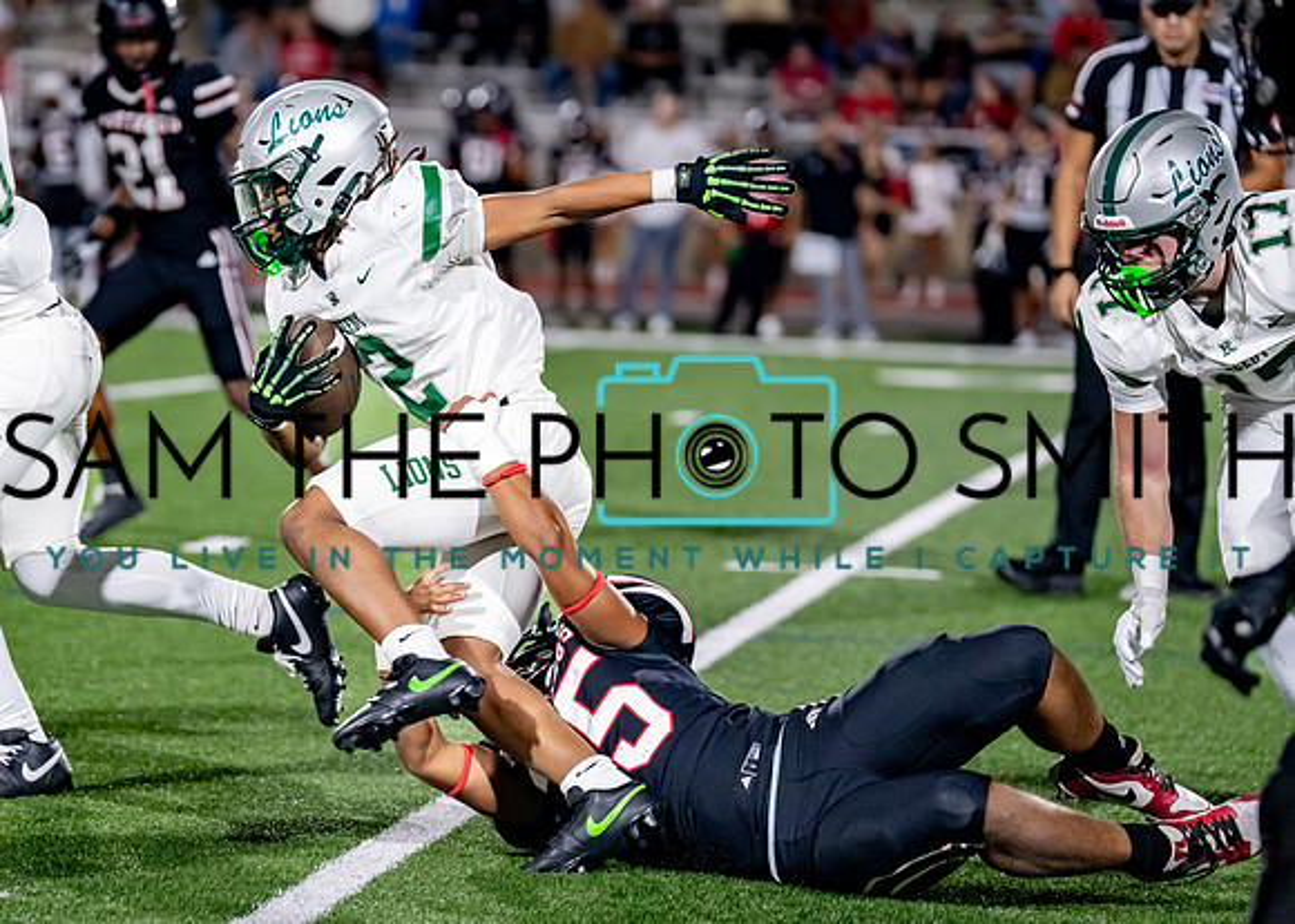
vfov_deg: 7.2
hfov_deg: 10.1
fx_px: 7298
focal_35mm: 198
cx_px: 378
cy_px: 562
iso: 3200
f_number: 2.8
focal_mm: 139
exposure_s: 1/1250
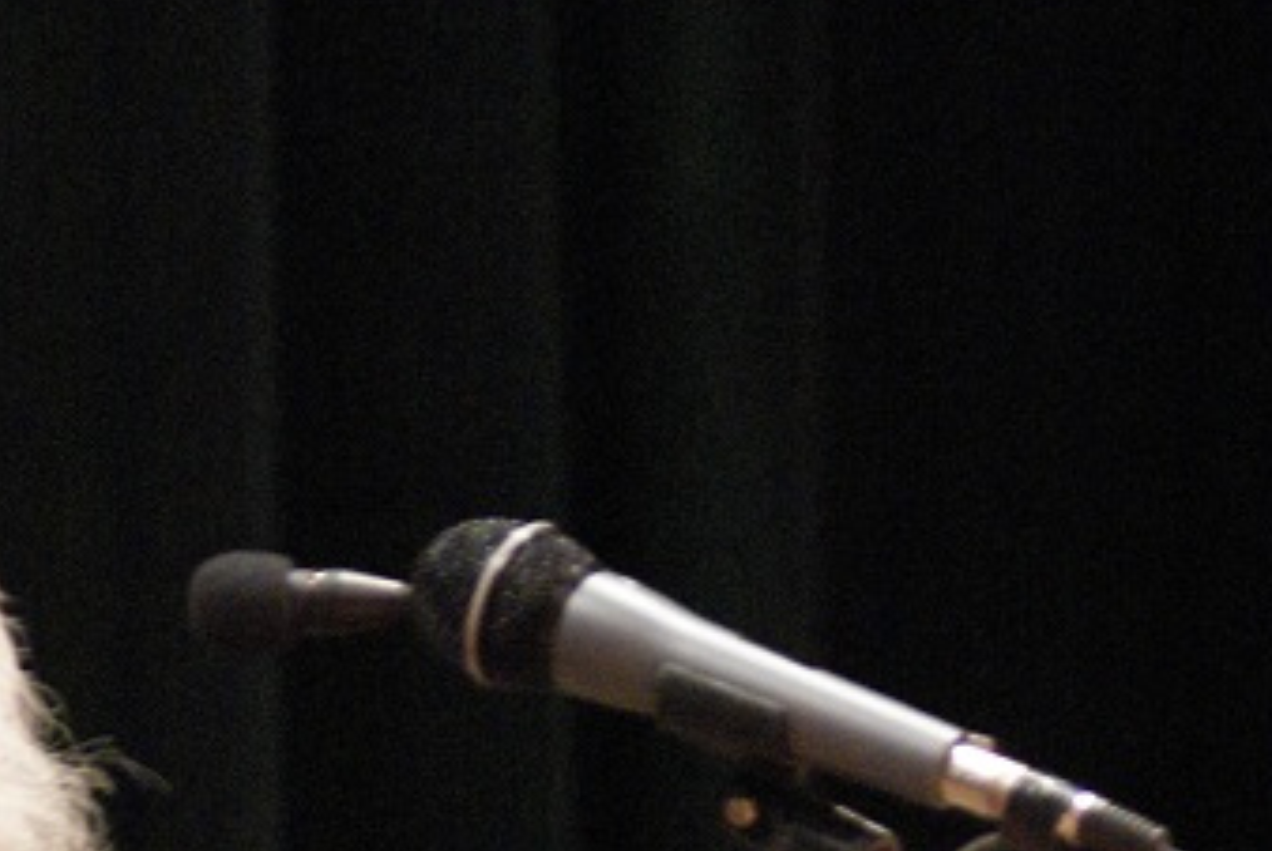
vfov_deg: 3.1
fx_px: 15524
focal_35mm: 439
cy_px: 836
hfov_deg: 4.7
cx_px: 241
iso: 1600
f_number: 5
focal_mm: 110
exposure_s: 1/20
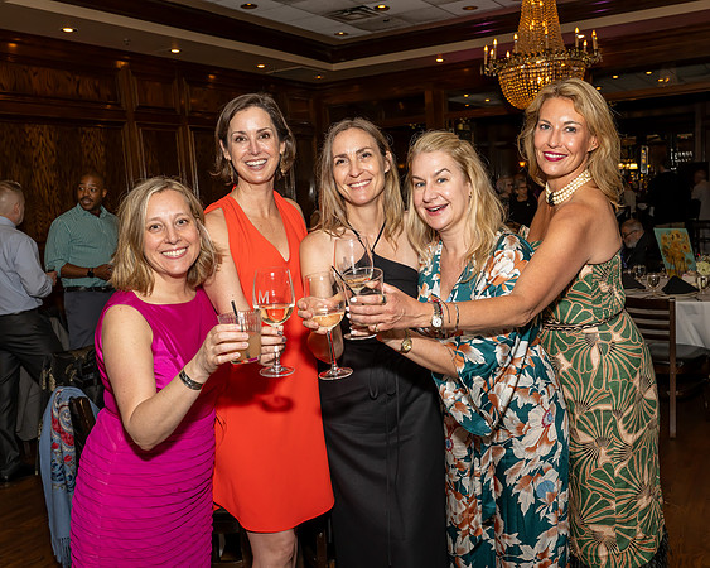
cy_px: 284
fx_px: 722
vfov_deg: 42.9
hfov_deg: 52.3
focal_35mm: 34
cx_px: 386
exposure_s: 1/250
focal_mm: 30.5
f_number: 8
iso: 500
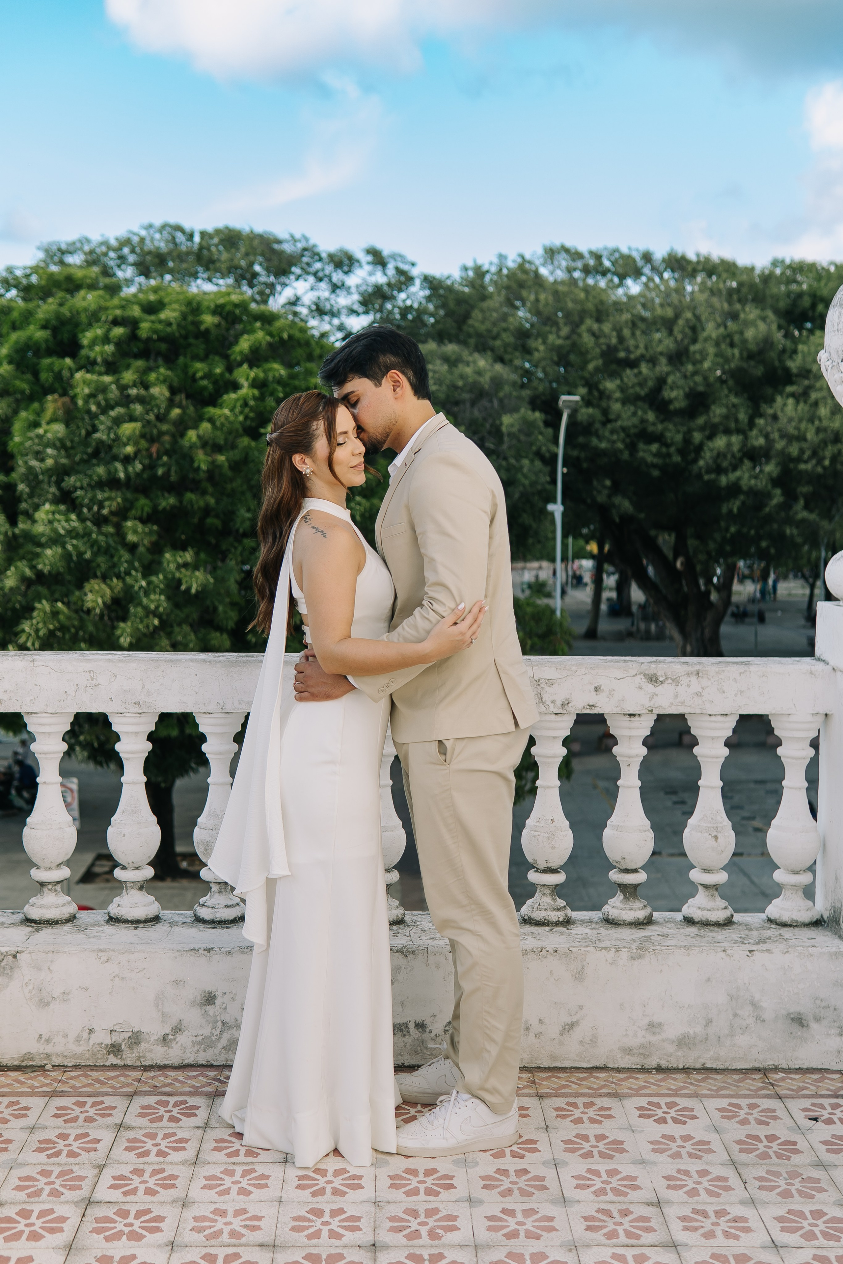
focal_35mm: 45
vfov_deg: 43.6
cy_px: 632
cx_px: 422
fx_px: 1581
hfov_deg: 29.9
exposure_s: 1/400
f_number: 2.5
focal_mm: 30
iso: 80
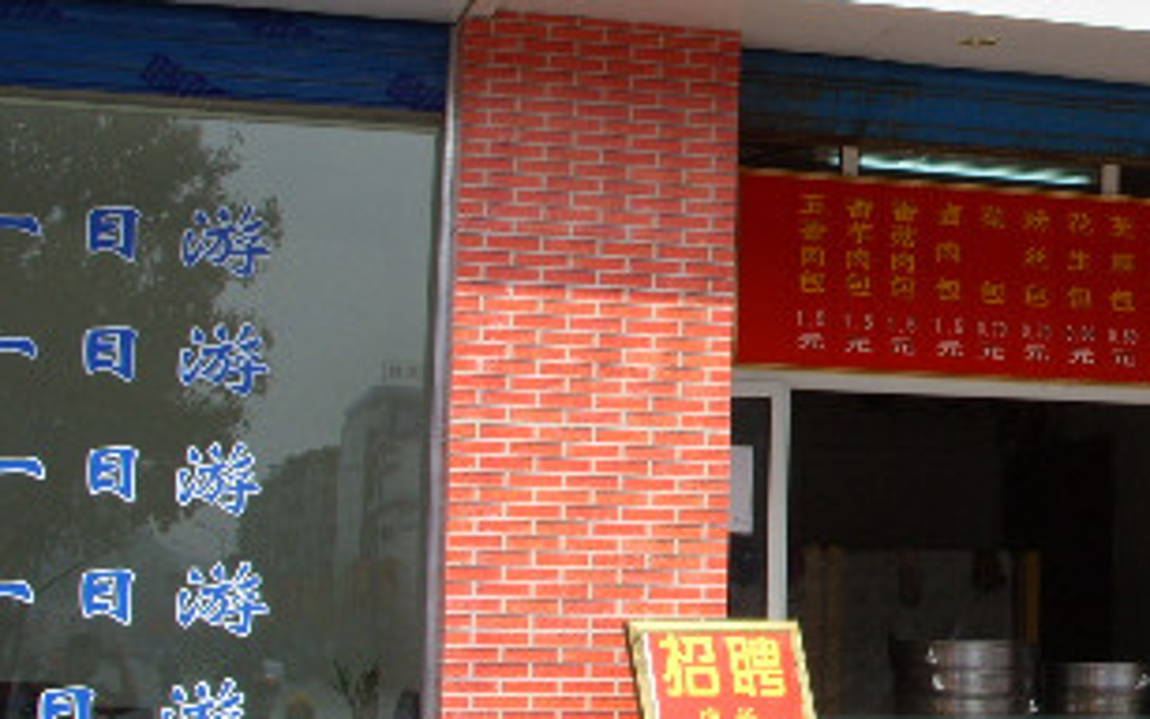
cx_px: 1135
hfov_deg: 23.6
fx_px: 2633
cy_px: 326
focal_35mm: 84
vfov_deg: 15.6
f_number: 7.4
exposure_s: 1/96
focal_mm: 7.8
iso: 50
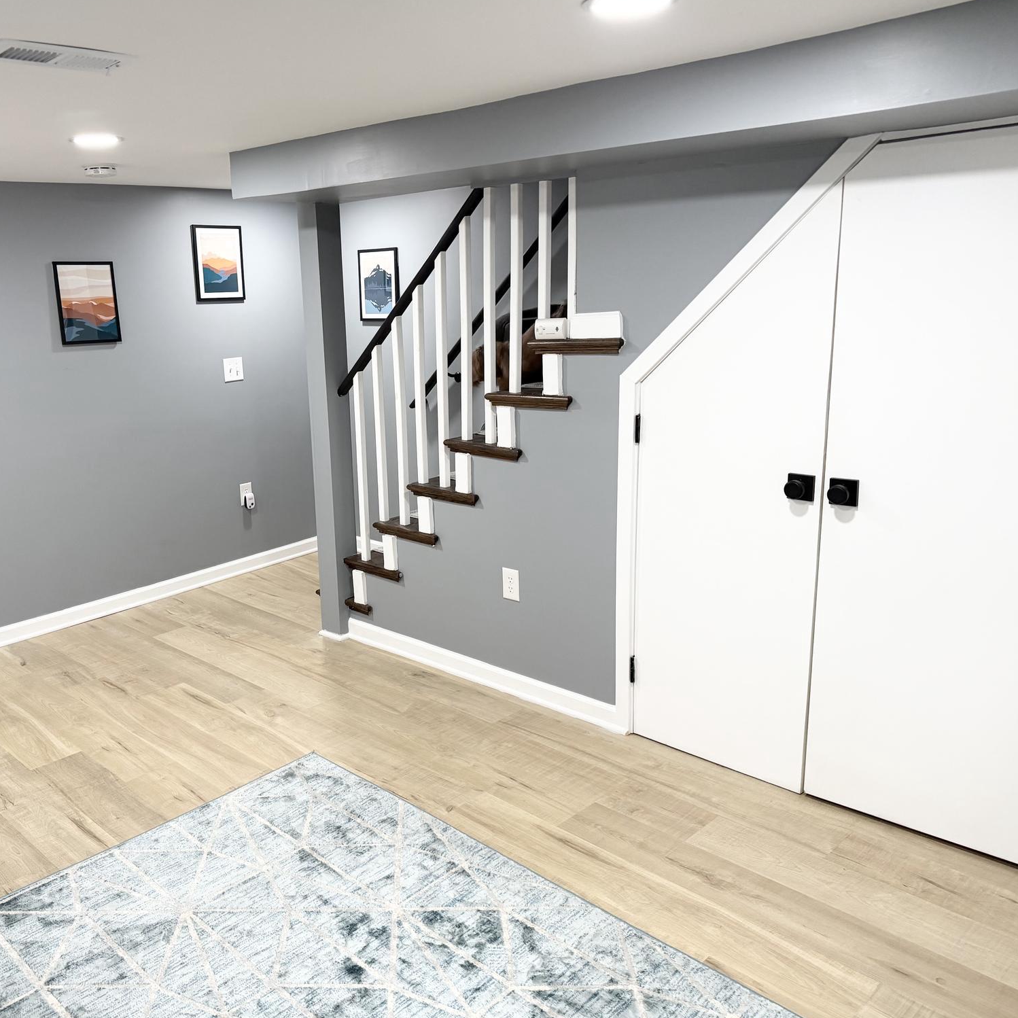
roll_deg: +2.6
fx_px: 965
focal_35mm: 29
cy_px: 512
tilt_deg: -14.0
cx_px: 367
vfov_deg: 55.6
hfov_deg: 54.8
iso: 160
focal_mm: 6.76
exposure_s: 1/120
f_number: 1.78
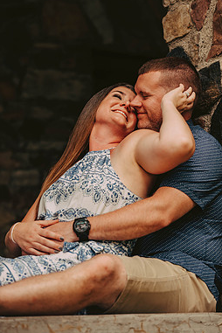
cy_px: 149
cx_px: 130
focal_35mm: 137
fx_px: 1267
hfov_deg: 10.0
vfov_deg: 15.0
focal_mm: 116
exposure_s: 1/160
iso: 320
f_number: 2.8
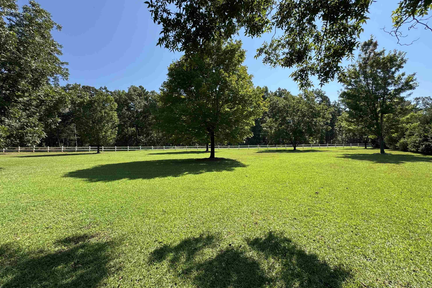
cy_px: 141
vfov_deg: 77.3
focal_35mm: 15
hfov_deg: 100.4
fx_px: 180
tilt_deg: +2.4
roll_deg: +1.1
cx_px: 219
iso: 50
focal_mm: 2.22
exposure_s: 1/763
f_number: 2.2
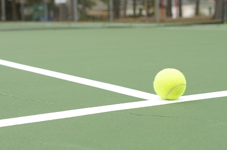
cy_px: 75
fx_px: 453
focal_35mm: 72
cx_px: 114
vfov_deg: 18.8
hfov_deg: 28.2
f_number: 5.6
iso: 200
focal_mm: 48
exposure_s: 1/80
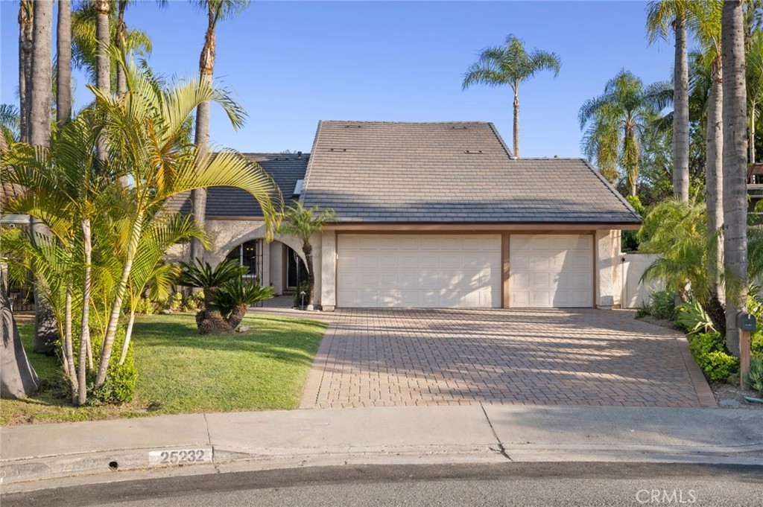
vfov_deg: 39.9
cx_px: 382
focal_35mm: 33
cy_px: 254
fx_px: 699
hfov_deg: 57.3
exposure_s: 1/100
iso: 100
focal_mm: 33
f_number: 9
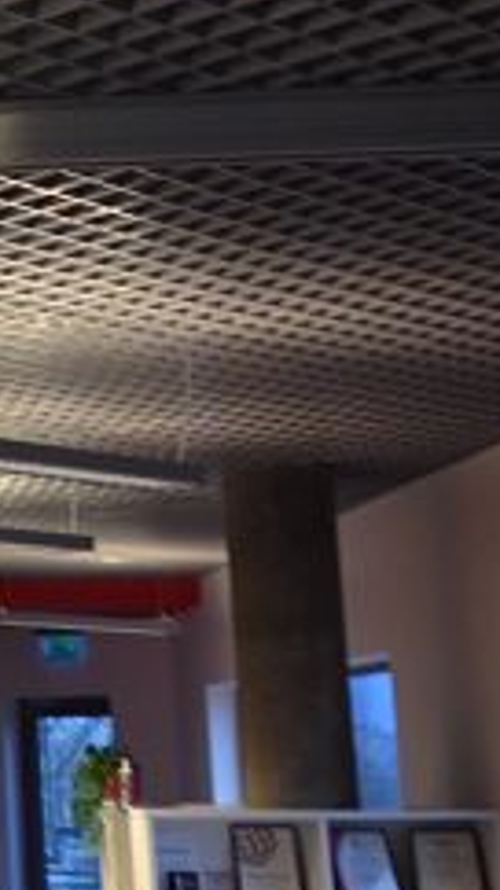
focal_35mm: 91
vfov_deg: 23.4
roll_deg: -0.6
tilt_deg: +8.4
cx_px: -476
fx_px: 2146
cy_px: 379
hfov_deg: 11.9
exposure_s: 1/20
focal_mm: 4.12
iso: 50
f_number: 2.4
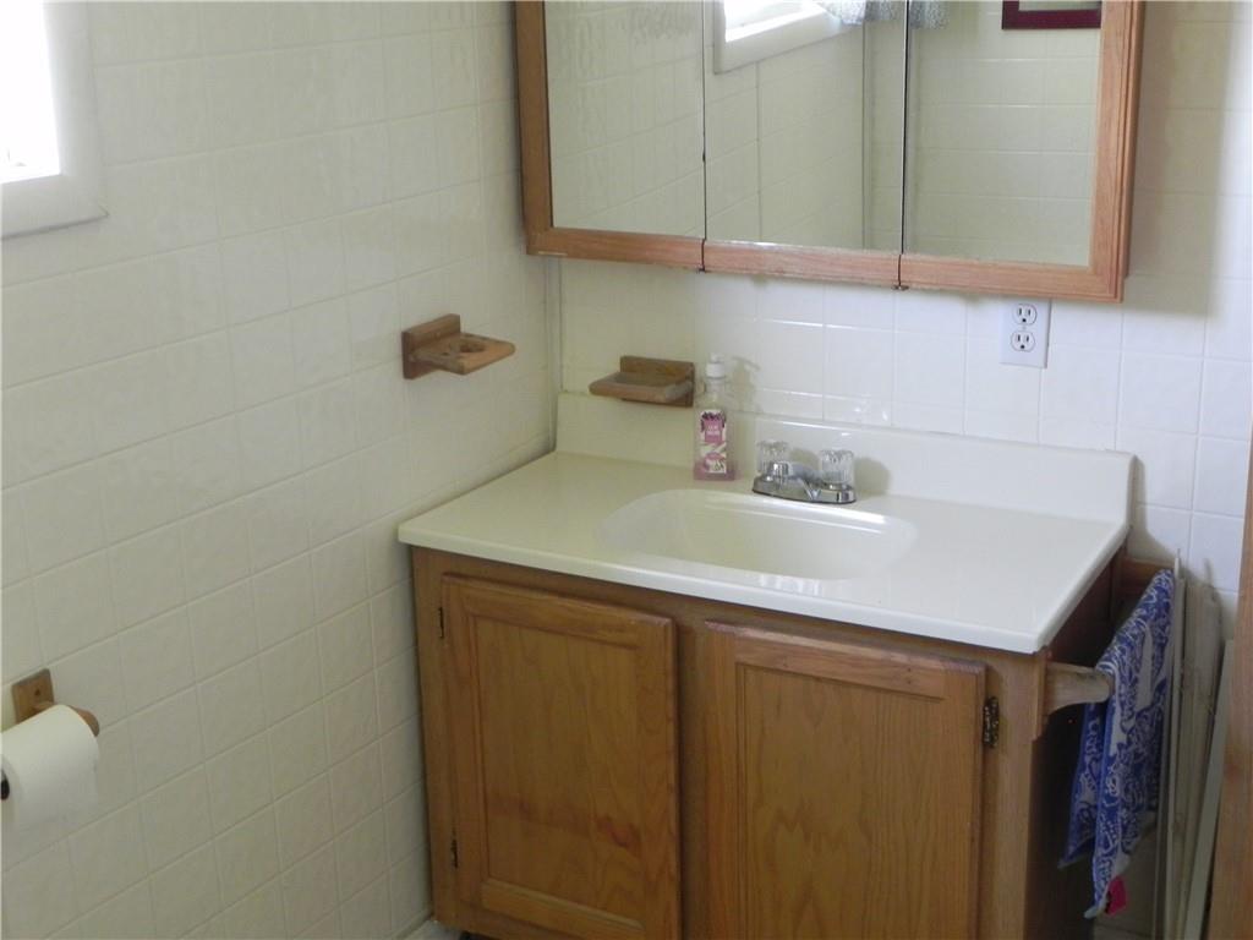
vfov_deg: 31.5
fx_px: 1665
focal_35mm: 46
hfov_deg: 41.2
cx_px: 626
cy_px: 470
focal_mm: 8.2
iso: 400
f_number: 3.2
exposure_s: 1/21.6
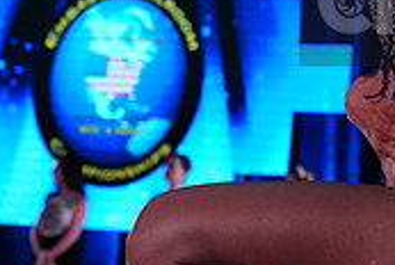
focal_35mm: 194
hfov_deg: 10.3
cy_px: 6
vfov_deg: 7.1
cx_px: 548
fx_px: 2132
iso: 4000
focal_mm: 58
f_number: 5.6
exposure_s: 1/500
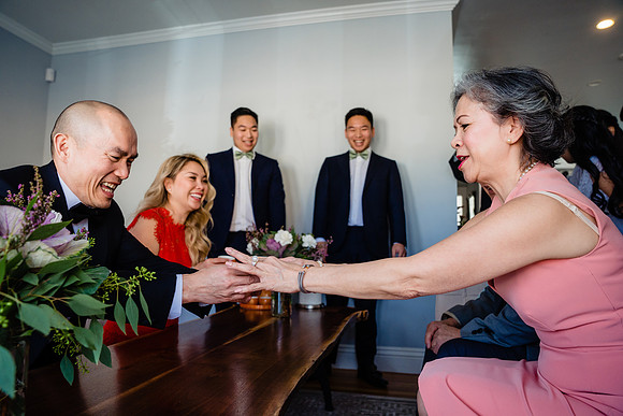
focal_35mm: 24
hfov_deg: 73.7
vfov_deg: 53.2
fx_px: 415
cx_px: 312
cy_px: 208
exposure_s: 1/320
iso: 1000
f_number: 4
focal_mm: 24
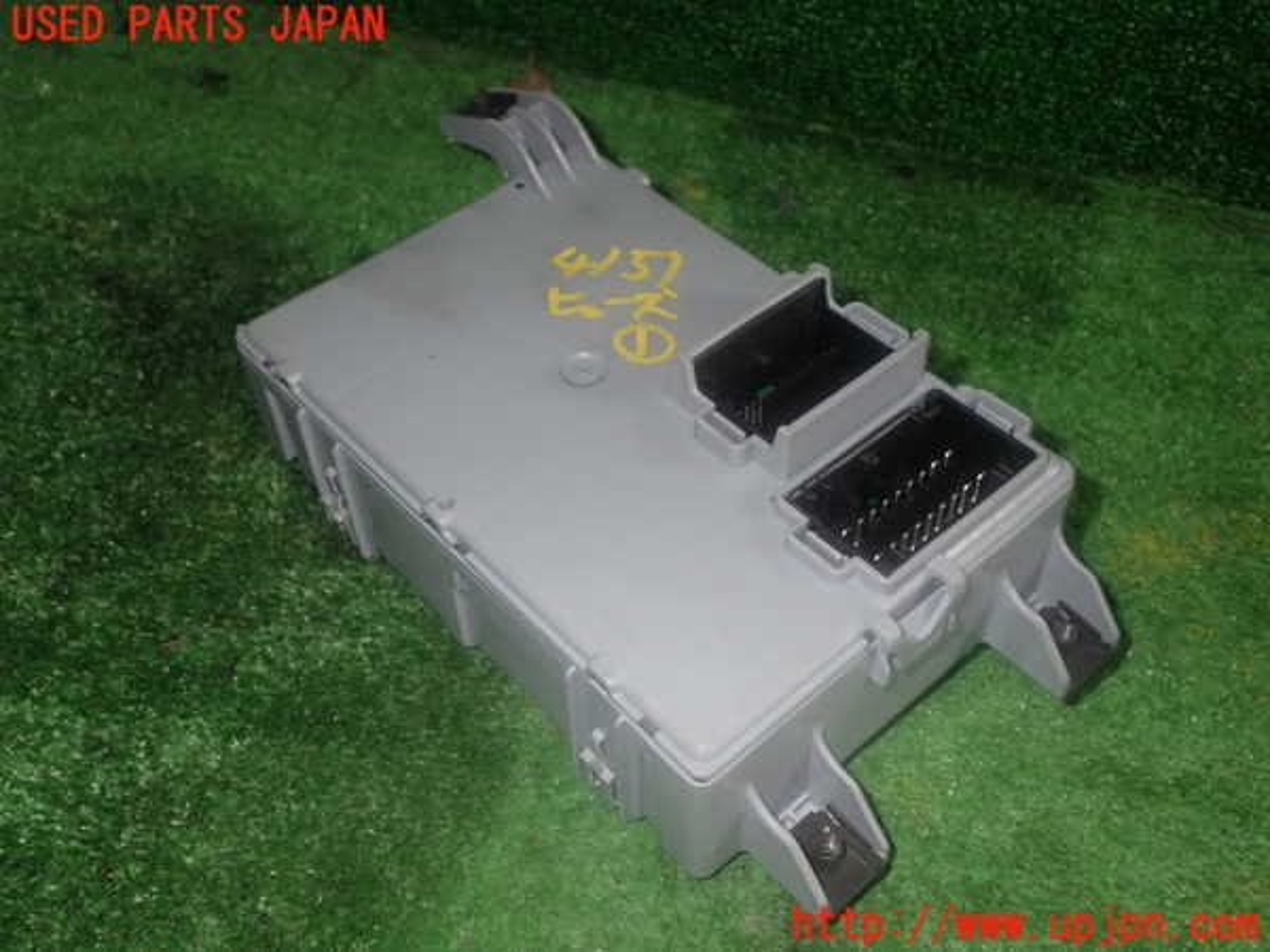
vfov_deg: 37.7
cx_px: 635
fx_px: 1394
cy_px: 476
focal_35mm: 38
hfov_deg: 49.0
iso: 200
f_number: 8
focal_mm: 6.83
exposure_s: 1/40
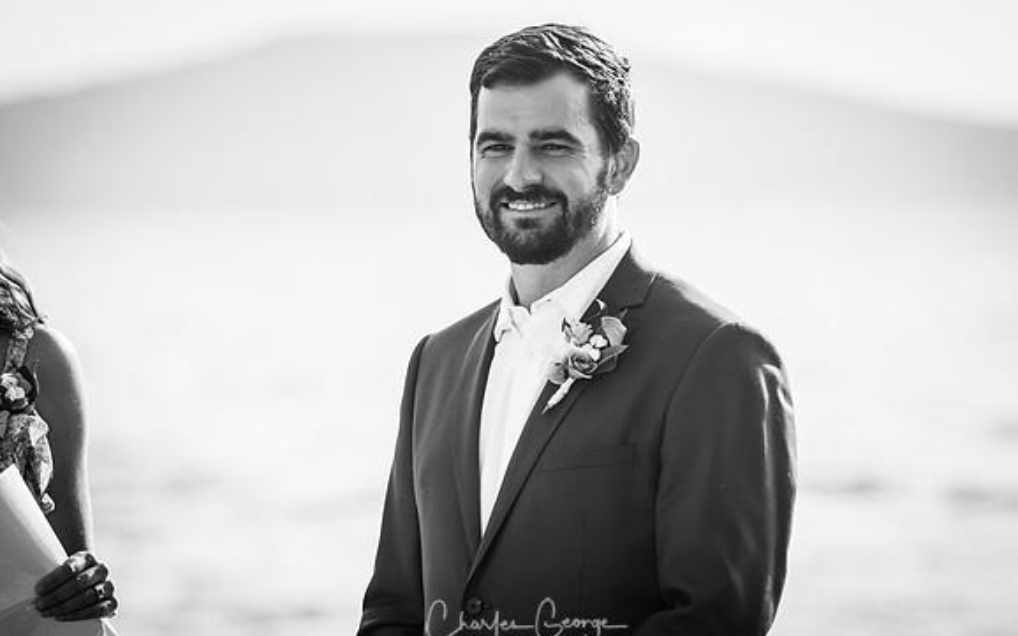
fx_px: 9653
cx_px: 577
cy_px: 273
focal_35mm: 348
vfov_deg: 3.8
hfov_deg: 6.0
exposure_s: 1/500
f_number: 4
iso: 200
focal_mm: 200
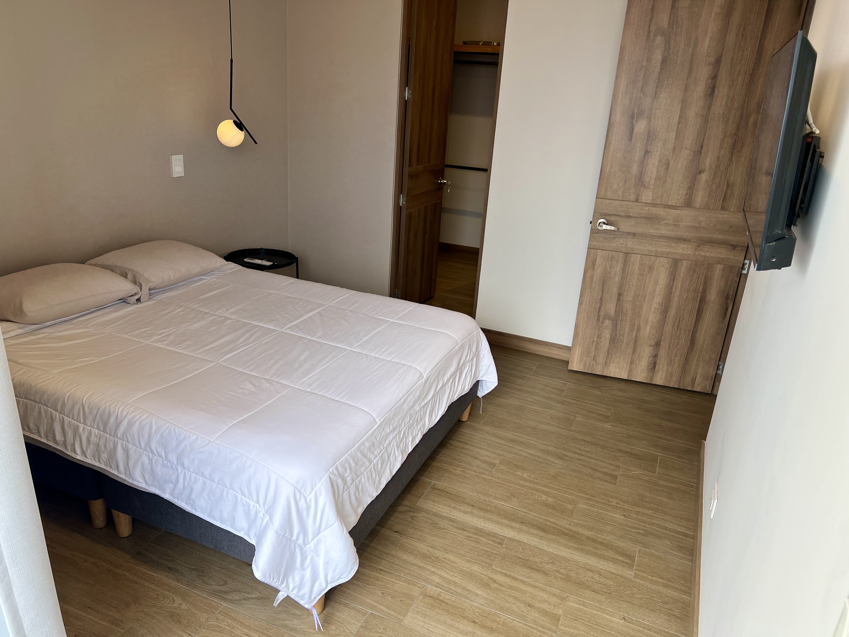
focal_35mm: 26
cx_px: 424
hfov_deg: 67.3
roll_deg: -3.4
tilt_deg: -20.4
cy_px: 318
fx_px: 638
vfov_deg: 53.1
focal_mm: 5.7
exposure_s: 1/120
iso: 50
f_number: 1.5
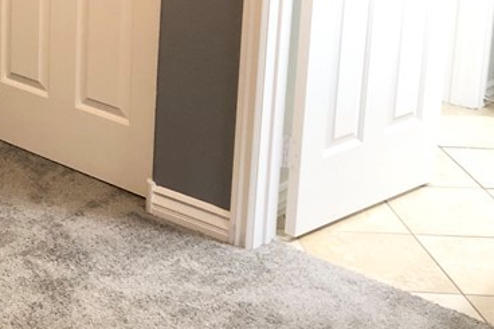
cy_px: -77
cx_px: -140
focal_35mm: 81
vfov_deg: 16.1
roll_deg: +0.8
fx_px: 1111
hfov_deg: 22.5
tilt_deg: -11.7
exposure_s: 1/15
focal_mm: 4
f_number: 1.8
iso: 50
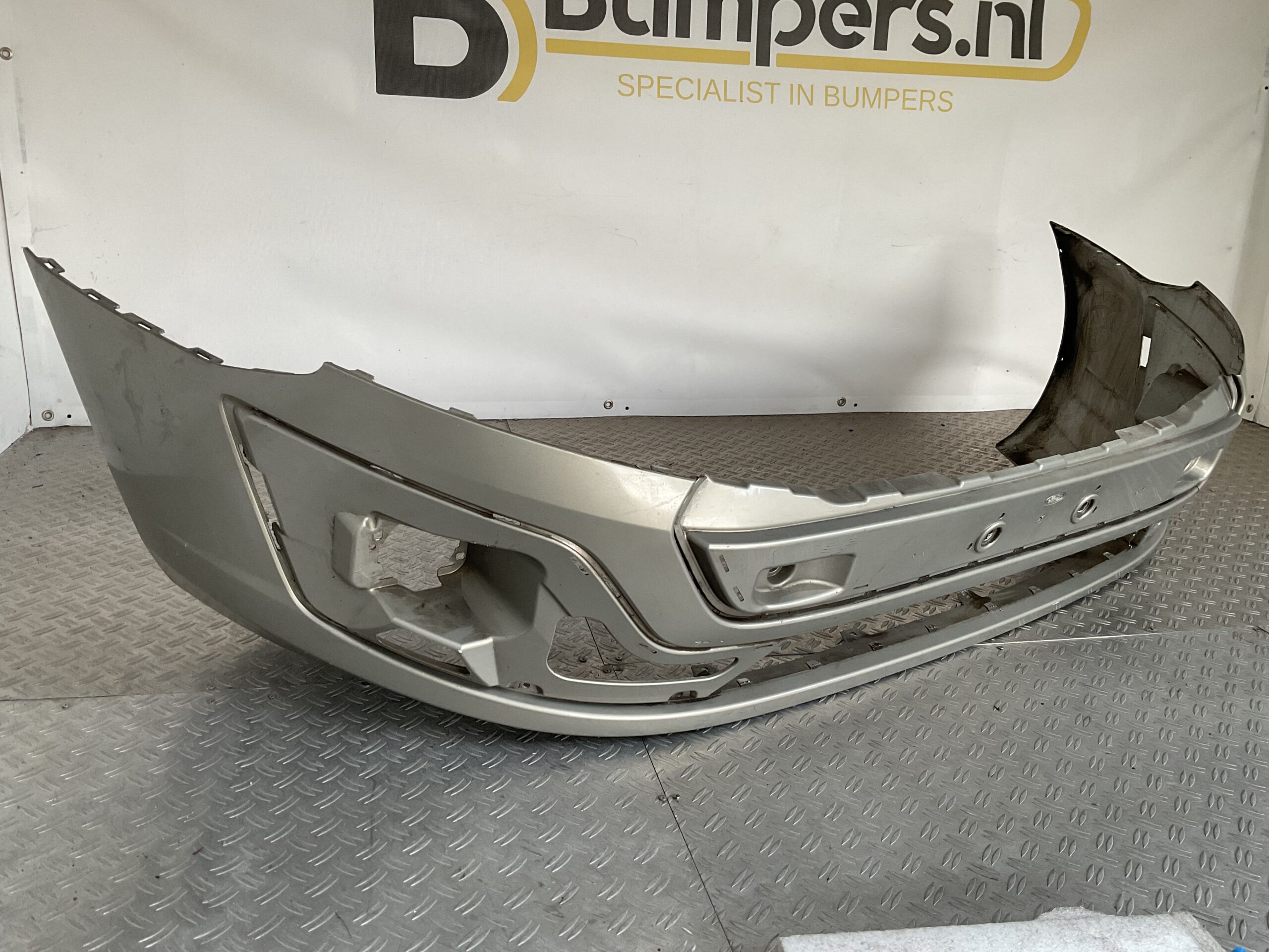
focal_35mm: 29
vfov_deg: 48.2
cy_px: 476
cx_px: 634
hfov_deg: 61.7
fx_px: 1063
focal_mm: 3
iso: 64
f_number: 1.8
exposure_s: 1/100
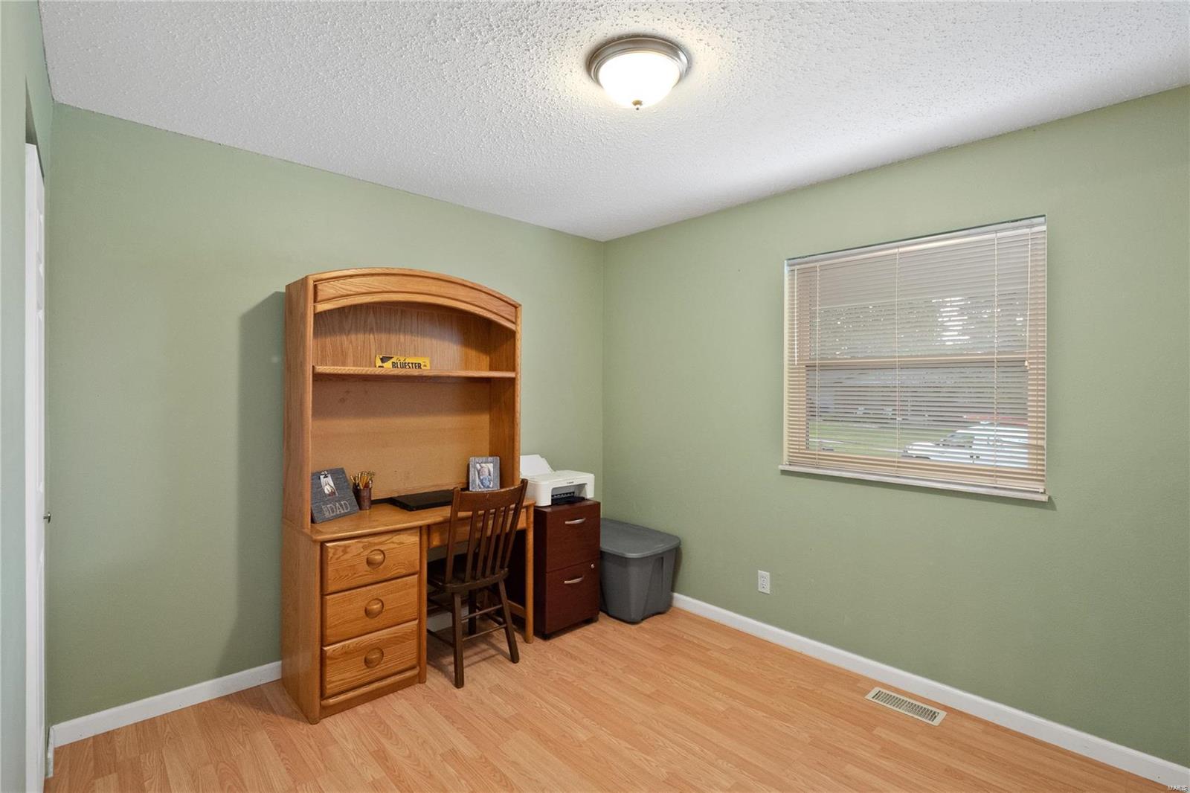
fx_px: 529
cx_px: 595
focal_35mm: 16
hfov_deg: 96.7
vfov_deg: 73.7
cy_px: 396
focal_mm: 8
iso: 1600
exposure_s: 1/6
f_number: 8
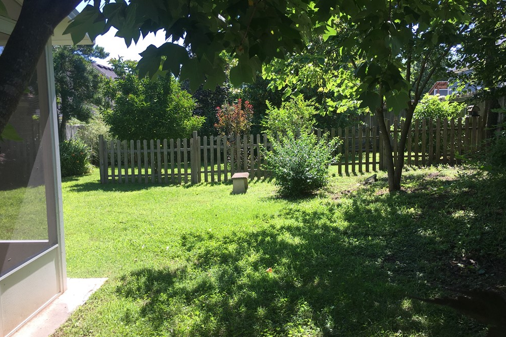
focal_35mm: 31
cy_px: 162
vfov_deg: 42.3
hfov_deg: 60.3
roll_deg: +1.3
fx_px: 436
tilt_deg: -5.8
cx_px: 258
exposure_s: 1/460
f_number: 2.2
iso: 25
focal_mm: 4.15
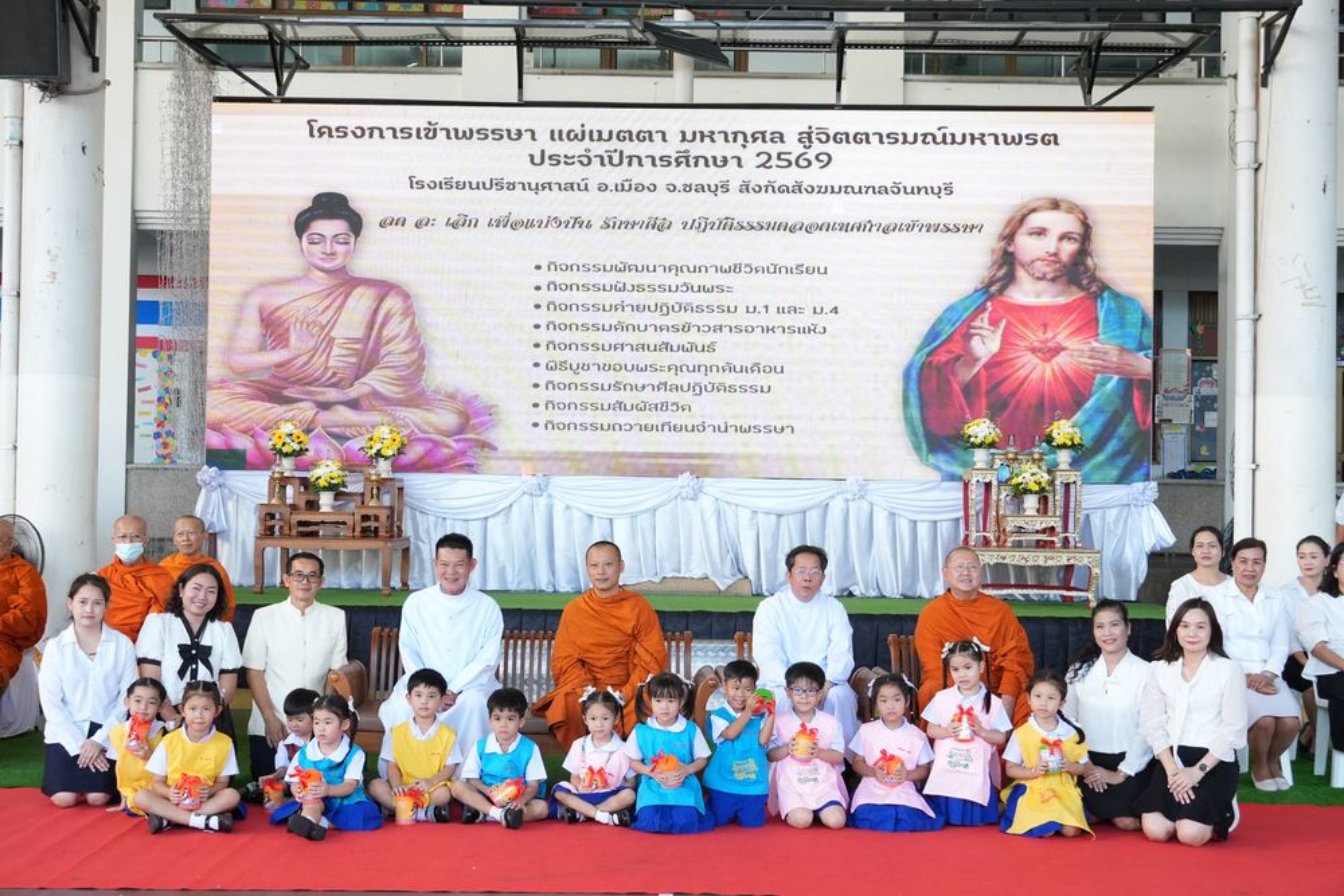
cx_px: 672
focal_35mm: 48
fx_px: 1792
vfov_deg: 28.1
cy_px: 448
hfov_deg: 41.1
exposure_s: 1/125
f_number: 5.6
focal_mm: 32
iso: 1250
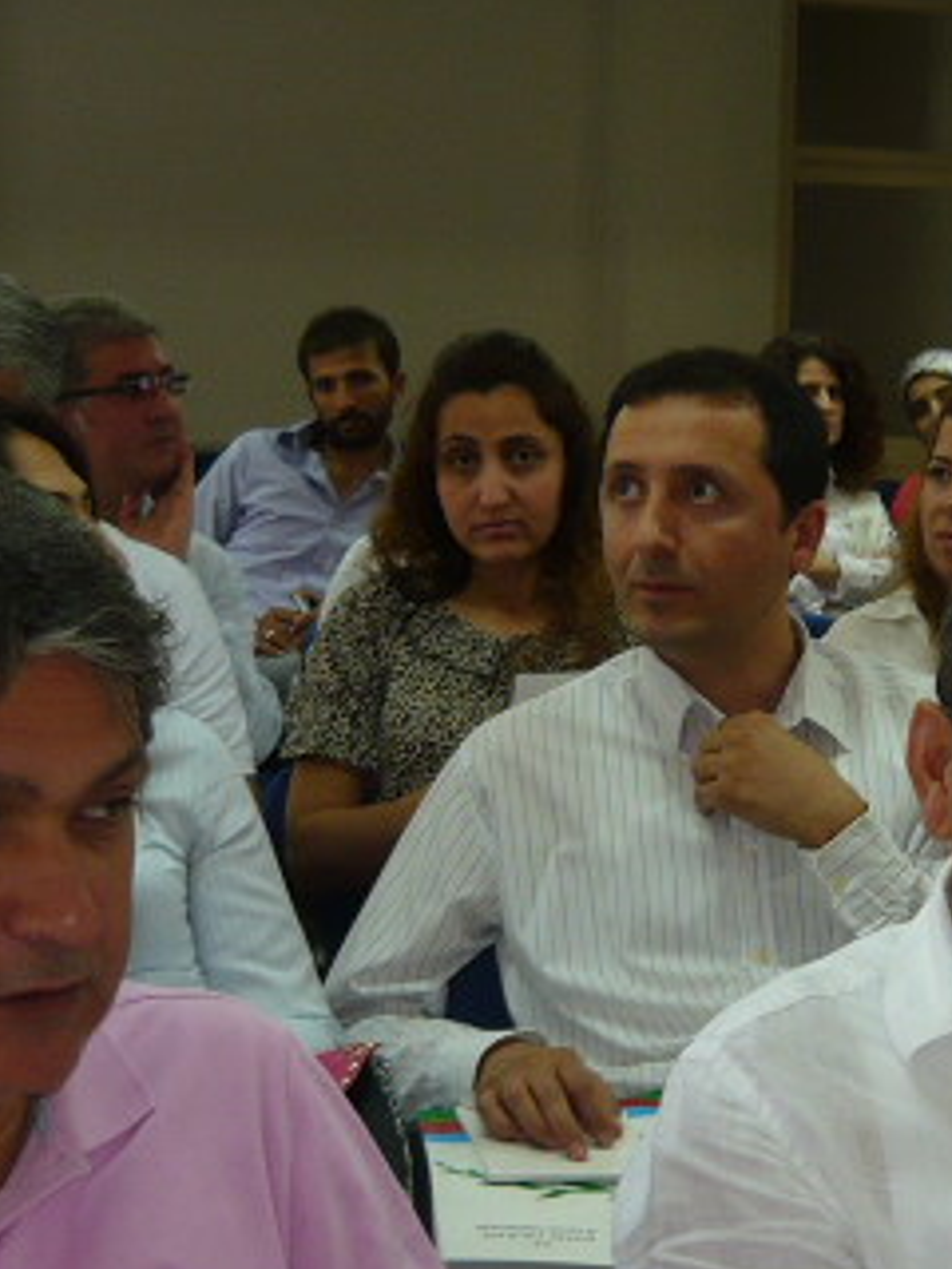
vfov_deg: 21.6
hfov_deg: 16.0
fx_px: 3300
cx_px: 1043
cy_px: 940
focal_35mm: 90
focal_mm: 5.5
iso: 100
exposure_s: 1/30
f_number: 2.8
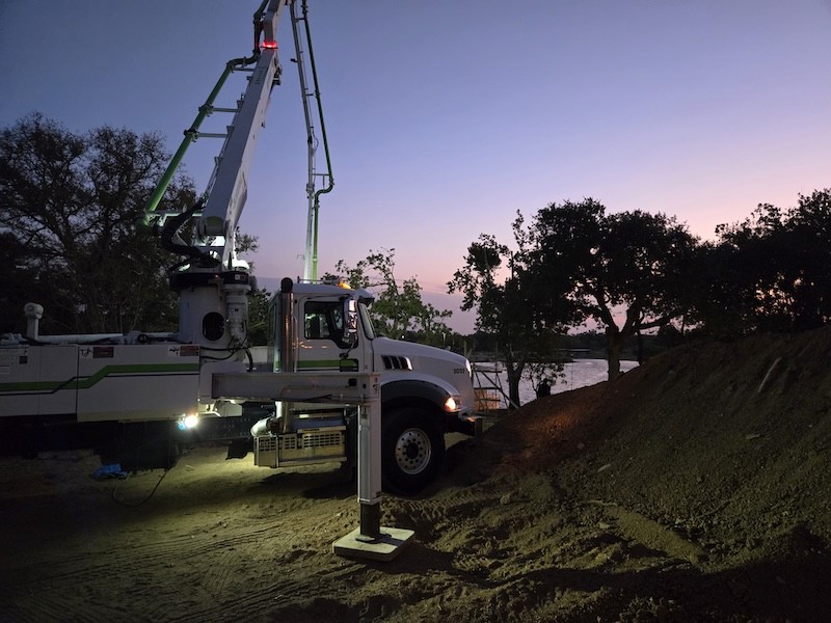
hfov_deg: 73.9
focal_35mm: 23
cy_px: 312
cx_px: 416
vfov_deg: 58.9
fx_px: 552
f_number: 1.8
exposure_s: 1/60
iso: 1600
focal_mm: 5.4
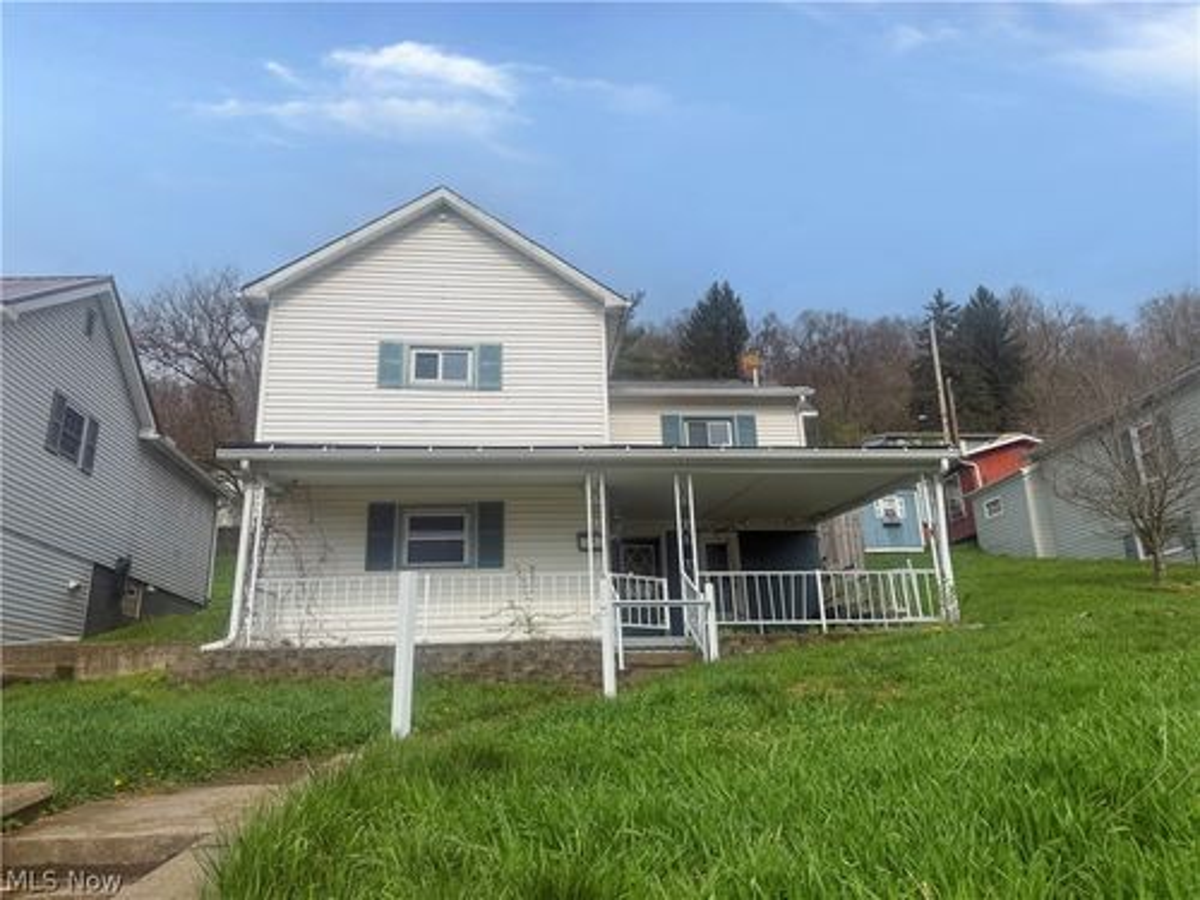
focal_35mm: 24
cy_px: 450
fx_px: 832
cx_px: 600
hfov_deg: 71.6
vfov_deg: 56.8
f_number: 1.78
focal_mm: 6.76
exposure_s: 1/6173
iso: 80
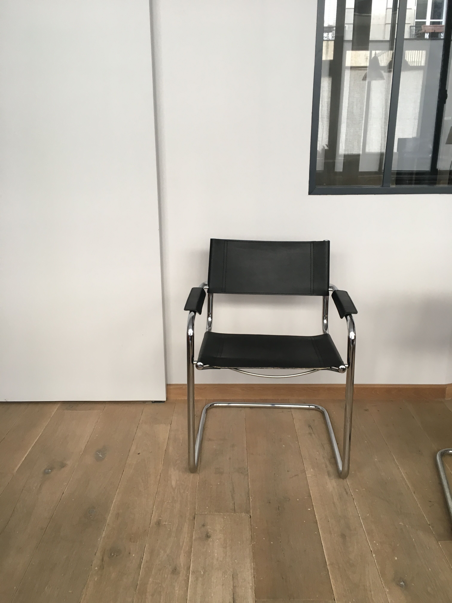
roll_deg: +0.4
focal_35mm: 29
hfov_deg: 48.2
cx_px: 226
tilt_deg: -16.9
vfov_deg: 61.7
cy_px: 302
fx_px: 505
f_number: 2.2
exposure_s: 1/33
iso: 80
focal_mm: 4.15
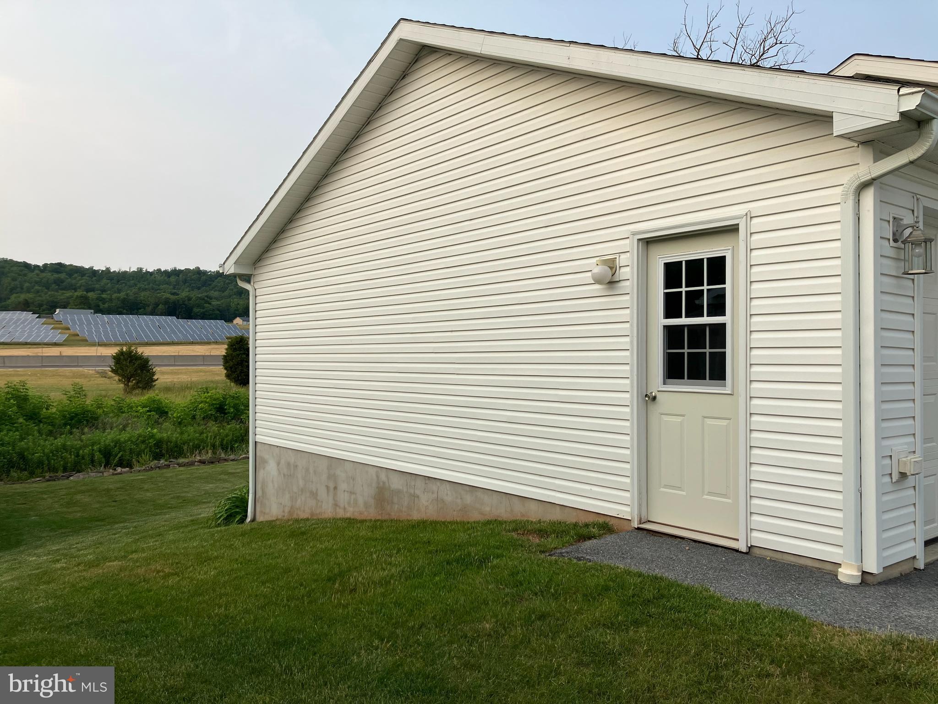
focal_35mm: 28
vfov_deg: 49.7
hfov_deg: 63.4
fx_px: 759
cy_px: 352
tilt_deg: +2.0
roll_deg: +0.8
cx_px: 469
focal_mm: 3.99
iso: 32
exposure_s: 1/747
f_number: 1.8
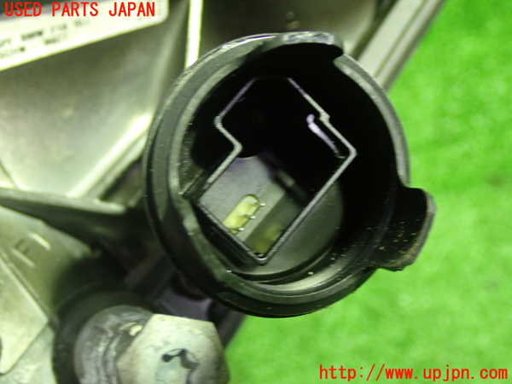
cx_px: 256
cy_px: 192
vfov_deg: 30.9
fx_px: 695
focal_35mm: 47
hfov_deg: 40.4
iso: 800
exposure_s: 1/25
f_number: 3.1
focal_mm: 8.4
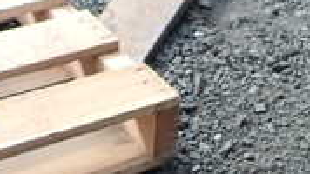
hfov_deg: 23.1
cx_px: 111
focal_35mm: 92
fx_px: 756
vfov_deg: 11.7
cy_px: 353
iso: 100
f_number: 2.8
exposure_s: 1/250
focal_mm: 4.5
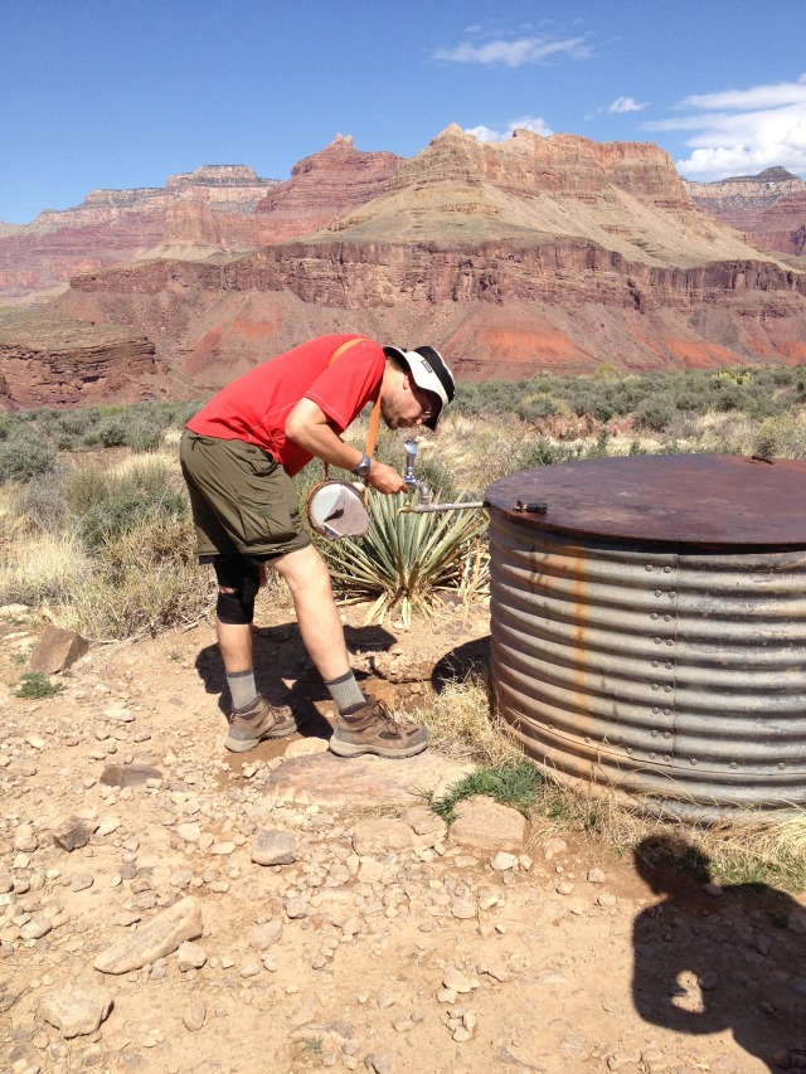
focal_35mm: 35
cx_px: 403
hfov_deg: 40.7
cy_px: 537
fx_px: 1086
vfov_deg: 52.6
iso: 50
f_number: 2.4
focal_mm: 4.28
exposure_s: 1/1842
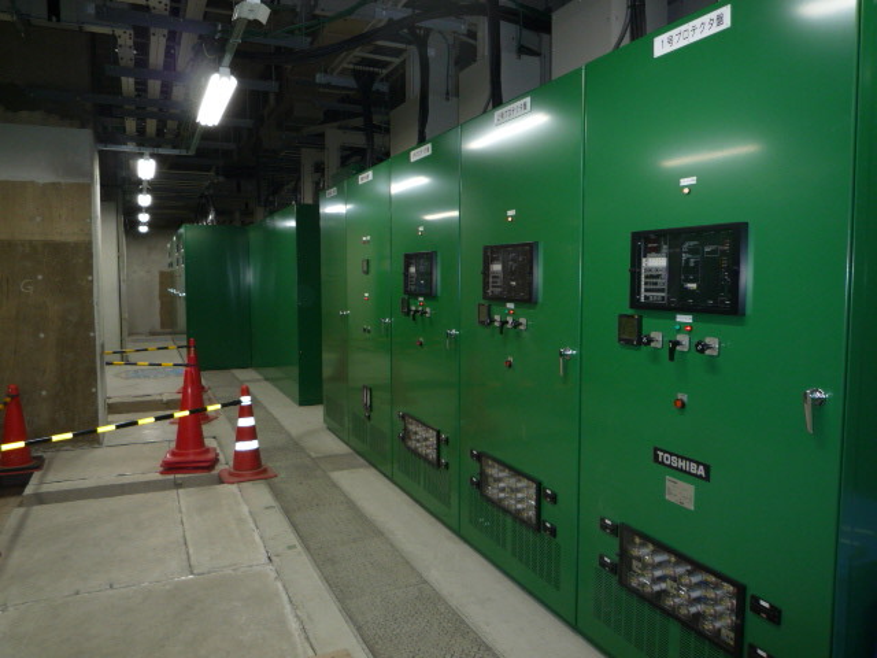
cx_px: 438
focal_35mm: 25
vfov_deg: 54.9
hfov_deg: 69.4
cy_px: 329
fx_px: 633
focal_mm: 4.4
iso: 100
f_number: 2.8
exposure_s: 1/30
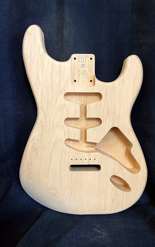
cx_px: 85
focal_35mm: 28
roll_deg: +1.0
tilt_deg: -8.6
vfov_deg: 66.5
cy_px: 124
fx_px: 189
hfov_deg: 44.5
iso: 200
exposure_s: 1/60
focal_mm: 4.25
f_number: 1.8
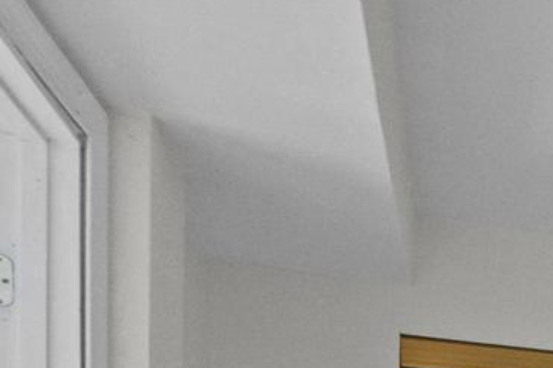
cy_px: 690
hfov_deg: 13.1
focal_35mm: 89
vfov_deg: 13.5
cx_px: 1488
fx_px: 1366
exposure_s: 1/15
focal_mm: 16
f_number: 8
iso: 2000
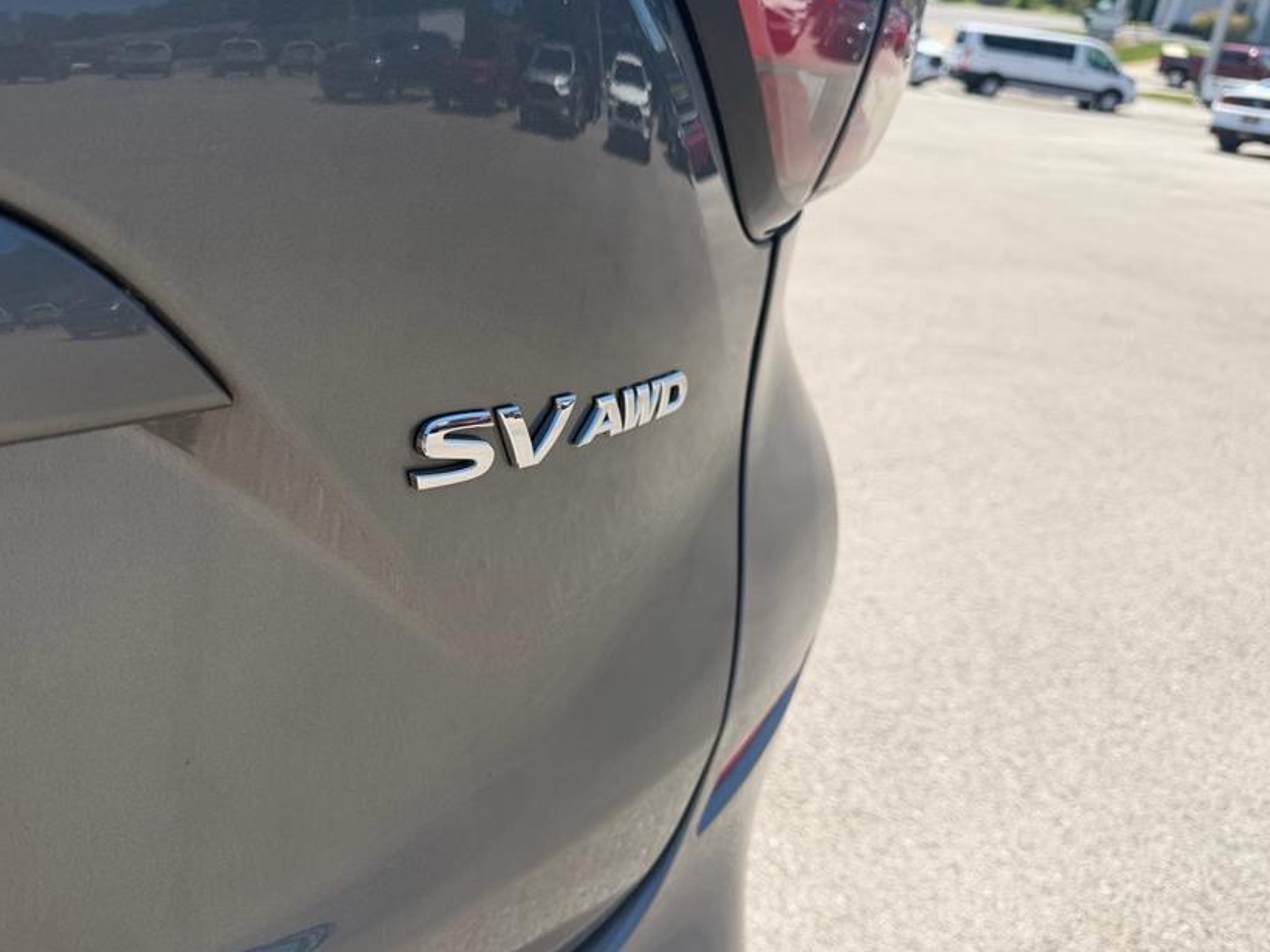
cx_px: 516
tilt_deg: -26.2
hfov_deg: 59.5
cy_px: 485
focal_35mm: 30
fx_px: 1100
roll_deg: -6.3
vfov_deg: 46.8
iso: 80
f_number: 1.78
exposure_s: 1/3279
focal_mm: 6.76
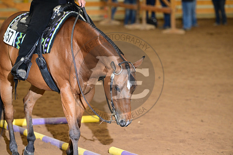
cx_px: 116
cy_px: 78
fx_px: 1295
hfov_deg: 10.3
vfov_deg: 6.9
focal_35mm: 200
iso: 2000
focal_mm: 200
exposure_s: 1/200
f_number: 4.5
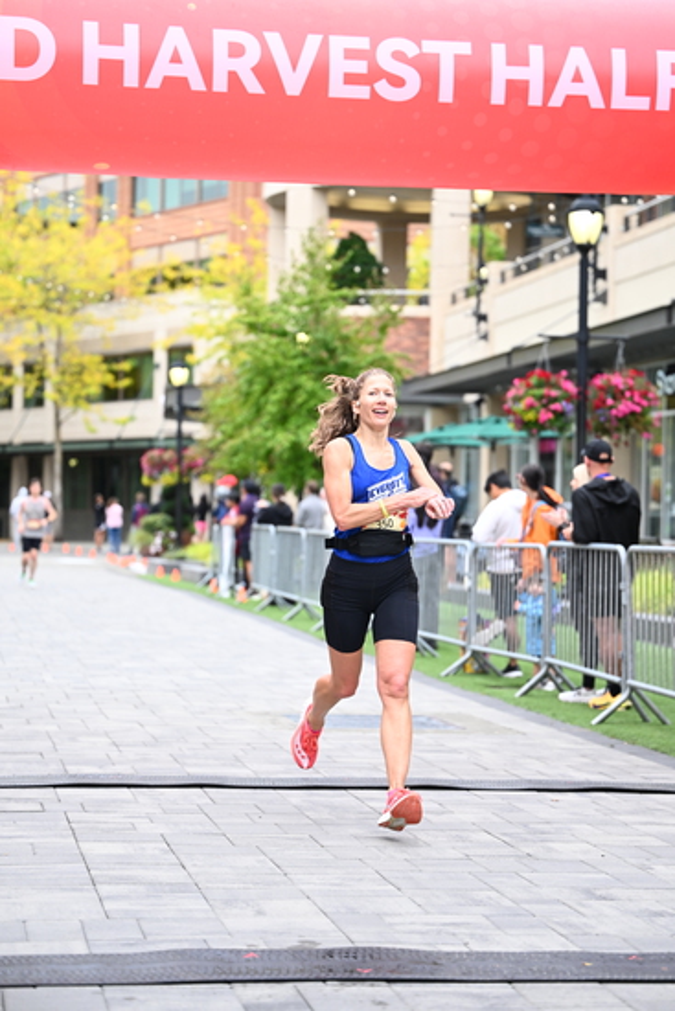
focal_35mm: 82
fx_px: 2305
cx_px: 338
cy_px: 506
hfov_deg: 16.7
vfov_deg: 24.8
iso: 800
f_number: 2.8
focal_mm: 82
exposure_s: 1/1600
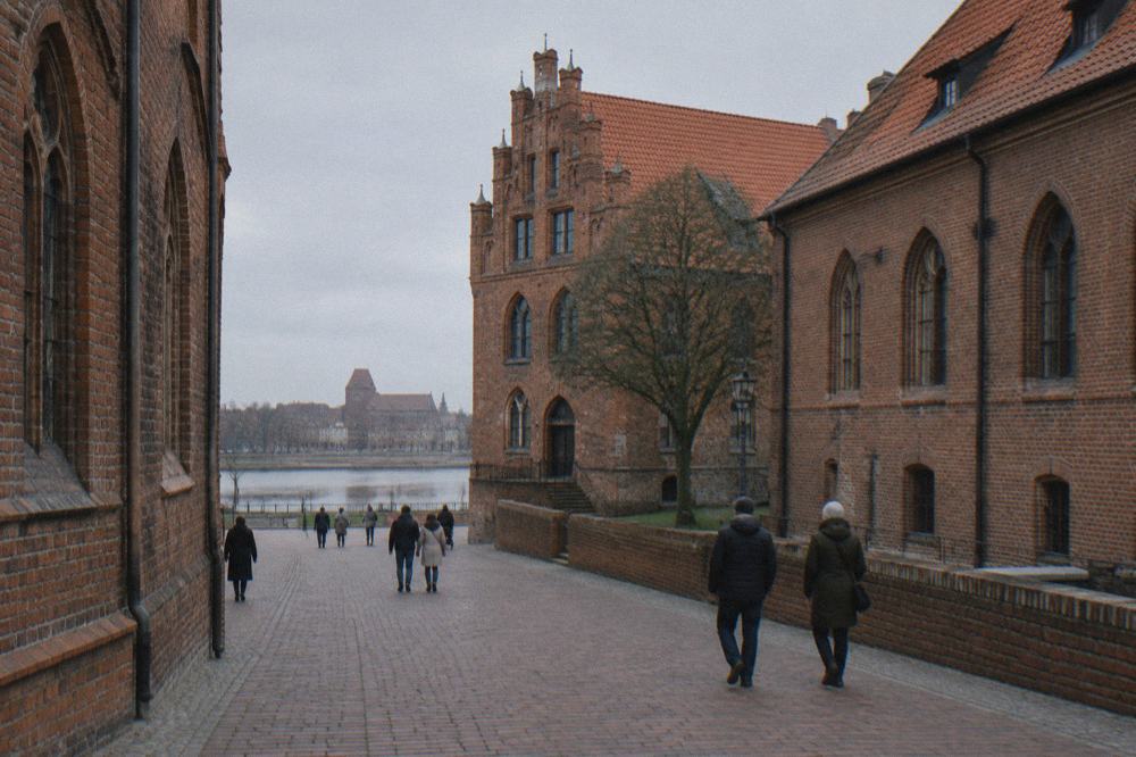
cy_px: 378
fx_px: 1546
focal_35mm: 49
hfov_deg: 40.4
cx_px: 568
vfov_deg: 27.5
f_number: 4
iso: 500
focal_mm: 49
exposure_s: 1/2500
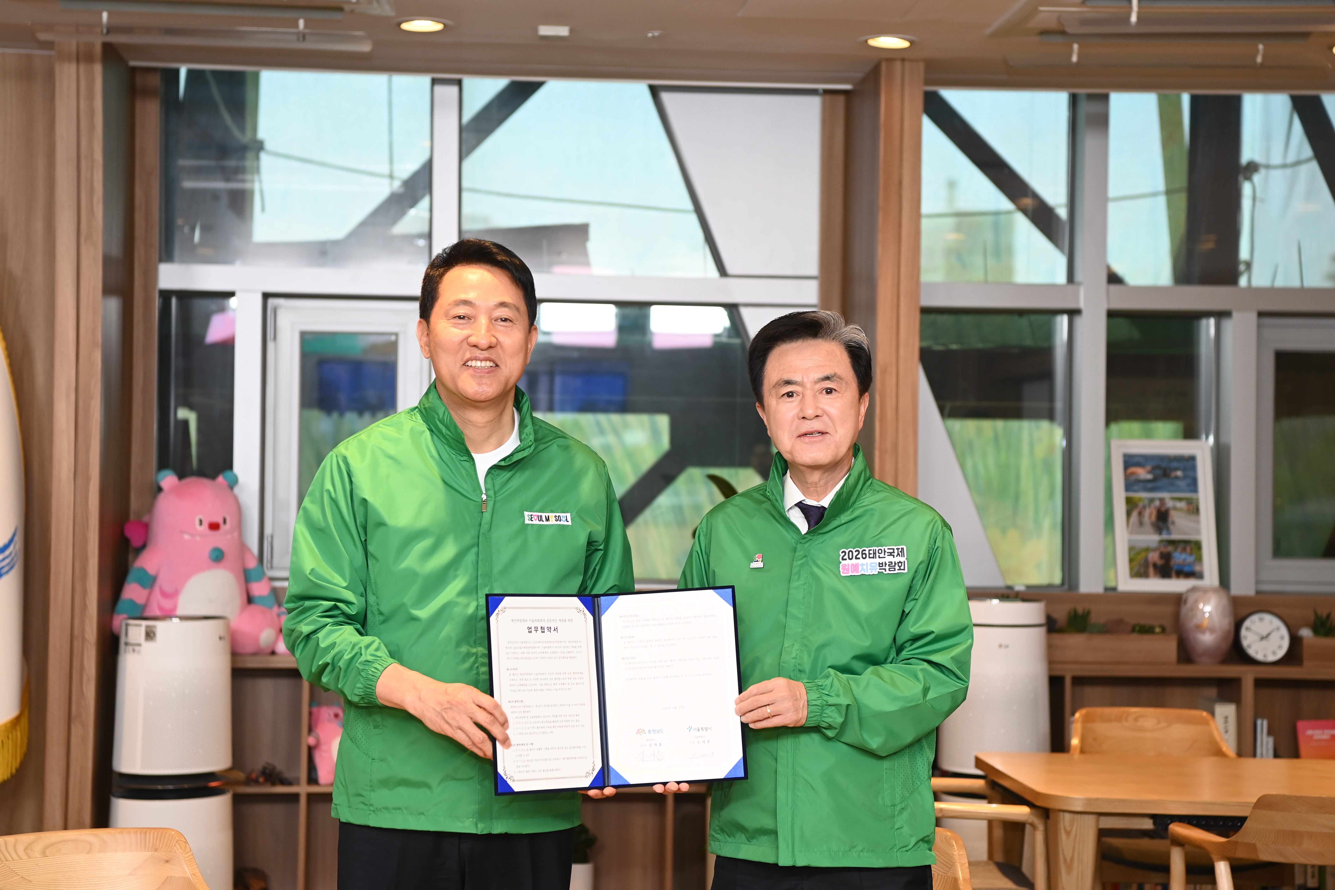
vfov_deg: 19.5
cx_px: 668
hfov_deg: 28.8
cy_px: 445
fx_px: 2596
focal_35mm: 70
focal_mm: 70
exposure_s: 1/200
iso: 800
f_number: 4
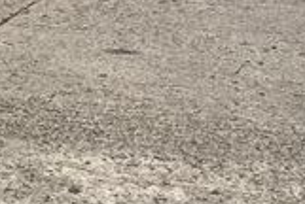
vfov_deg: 7.2
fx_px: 1579
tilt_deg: -2.1
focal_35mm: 186
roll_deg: +0.4
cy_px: -165
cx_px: -169
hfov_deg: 10.6
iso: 50
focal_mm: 5.7
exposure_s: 1/8000
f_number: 1.5
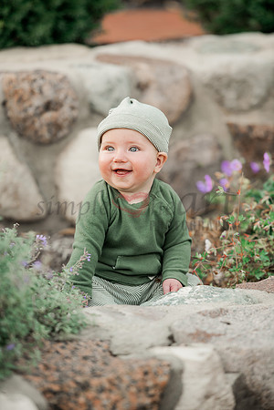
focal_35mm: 175
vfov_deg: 11.7
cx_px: 137
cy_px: 205
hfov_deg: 7.8
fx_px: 1998
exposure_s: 1/320
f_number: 3.2
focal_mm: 175
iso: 320
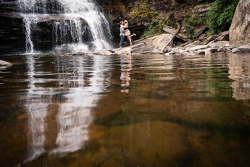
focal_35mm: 38
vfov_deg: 35.4
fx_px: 262
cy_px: 83
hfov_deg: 51.1
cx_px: 122
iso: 2000
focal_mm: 36
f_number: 8
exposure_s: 1/125
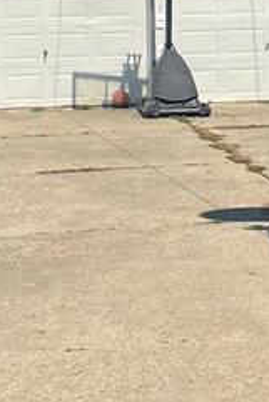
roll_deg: +1.4
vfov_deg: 17.4
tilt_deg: -0.9
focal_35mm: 115
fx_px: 1287
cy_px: 3
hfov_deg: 11.9
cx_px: 182
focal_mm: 4.2
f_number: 1.6
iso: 32
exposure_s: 1/4132
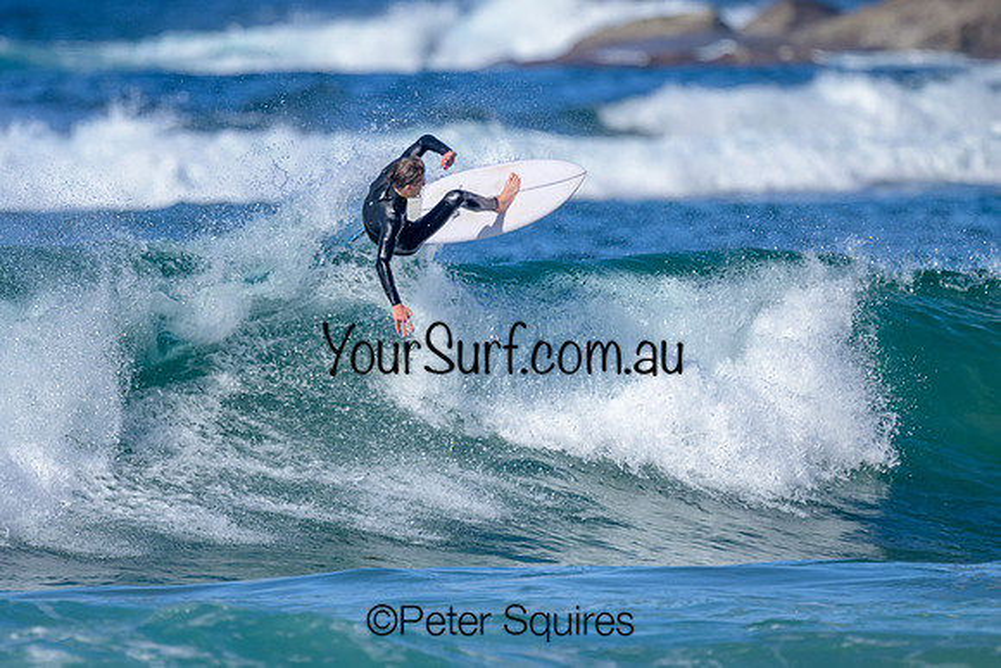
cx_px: 344
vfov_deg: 1.3
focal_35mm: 1099
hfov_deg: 1.9
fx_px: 30551
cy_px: 333
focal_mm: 800
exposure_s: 1/2000
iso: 220
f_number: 6.3
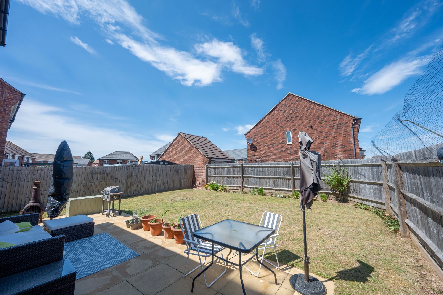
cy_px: 148
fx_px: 172
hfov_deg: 104.3
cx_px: 222
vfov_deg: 81.2
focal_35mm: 14
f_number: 7.1
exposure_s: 1/500
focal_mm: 14
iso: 110
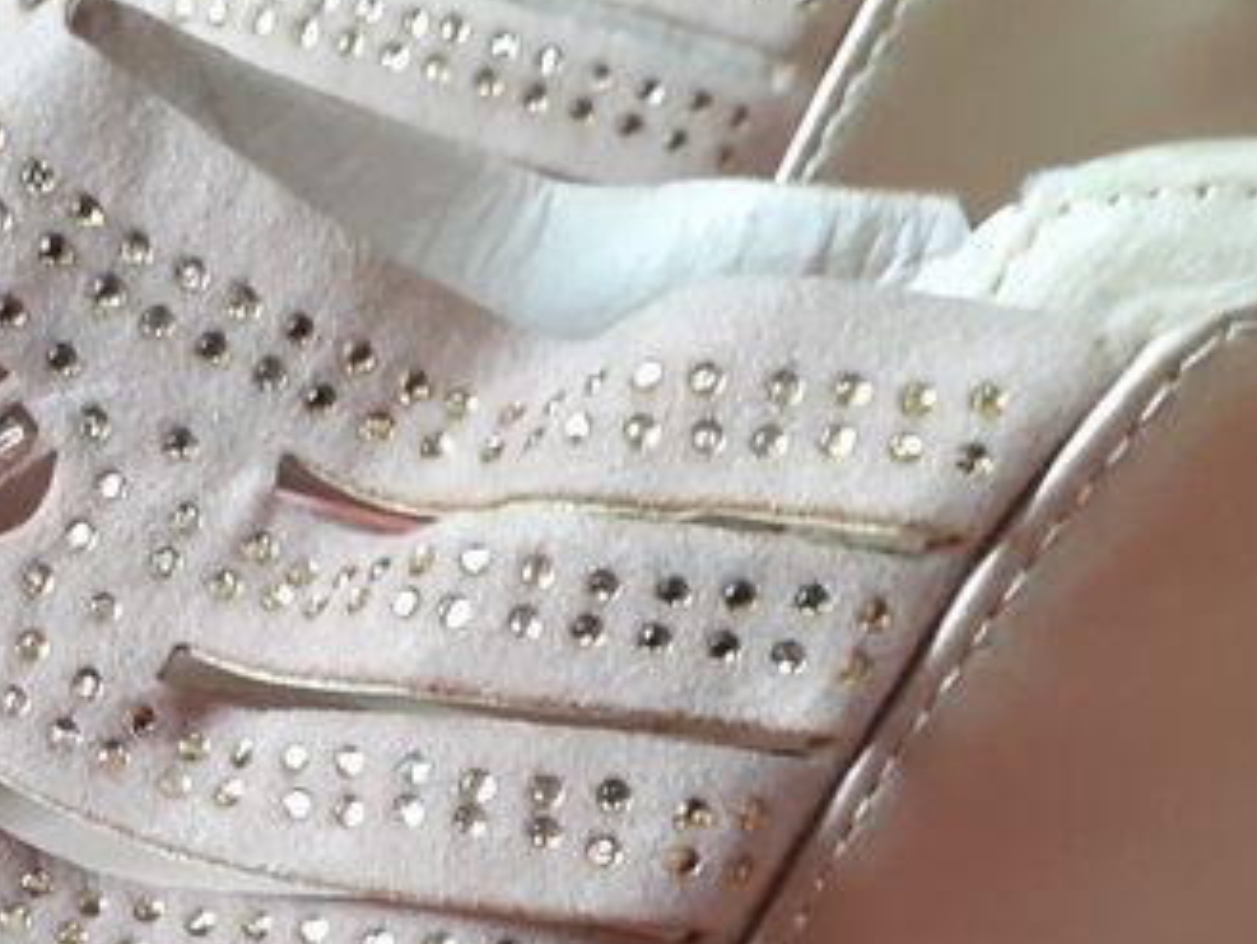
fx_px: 2979
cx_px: 4
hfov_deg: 22.9
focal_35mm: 82
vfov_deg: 17.0
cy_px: 1223
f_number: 1.9
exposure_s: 1/33
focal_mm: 3.6
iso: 200
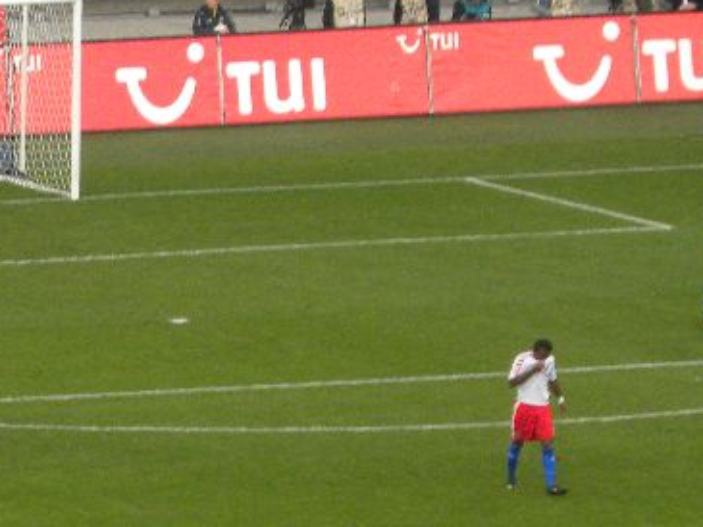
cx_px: -221
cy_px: 448
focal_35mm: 677
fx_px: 13753
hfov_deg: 2.9
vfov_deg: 2.2
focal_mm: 44
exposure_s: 1/87.6
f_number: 4.5
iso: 182
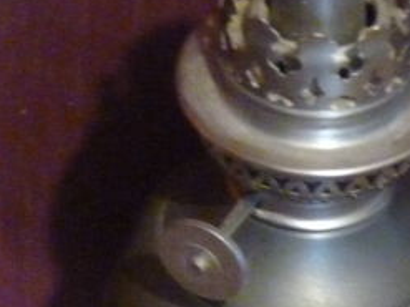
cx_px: 124
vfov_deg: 4.4
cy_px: 413
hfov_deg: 5.8
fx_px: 4025
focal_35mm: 340
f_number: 3.4
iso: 800
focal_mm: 14.9
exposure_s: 1/8
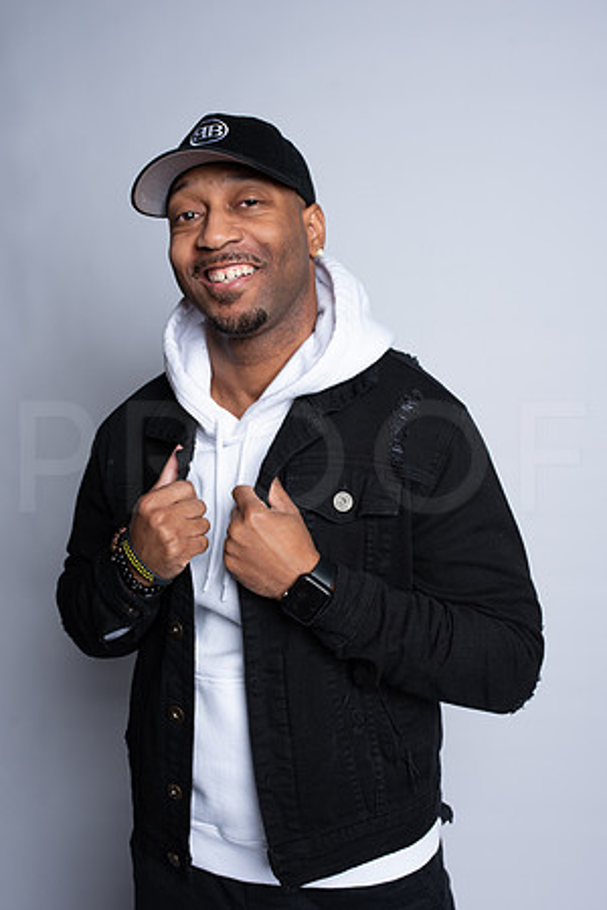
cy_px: 455
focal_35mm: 35
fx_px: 885
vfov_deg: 54.4
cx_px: 304
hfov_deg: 37.9
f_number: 6.3
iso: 250
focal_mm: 35
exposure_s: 1/200
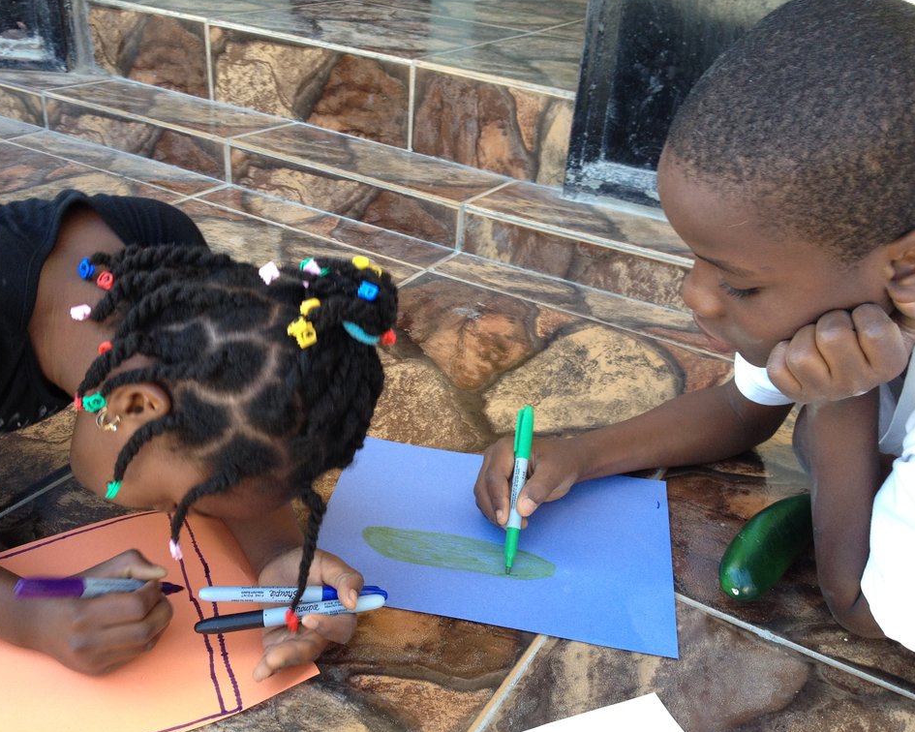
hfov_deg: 49.1
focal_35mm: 37
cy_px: 363
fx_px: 1002
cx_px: 451
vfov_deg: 40.1
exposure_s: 1/120
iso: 100
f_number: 2.4
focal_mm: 4.28
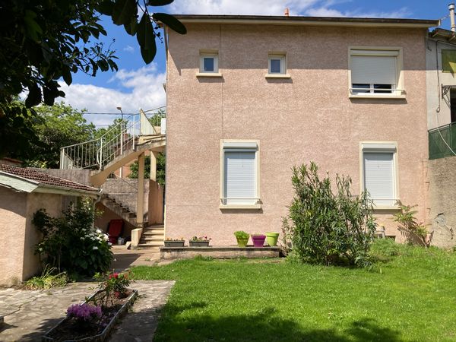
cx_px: 228
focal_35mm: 28
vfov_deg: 49.7
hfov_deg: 63.4
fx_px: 369
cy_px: 171
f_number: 1.8
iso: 20
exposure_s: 1/2667
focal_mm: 3.99
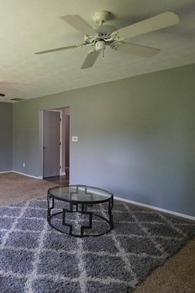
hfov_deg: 45.0
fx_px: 218
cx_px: 30
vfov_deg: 67.7
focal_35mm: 27
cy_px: 137
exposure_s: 1/160
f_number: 4
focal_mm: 11
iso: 1600
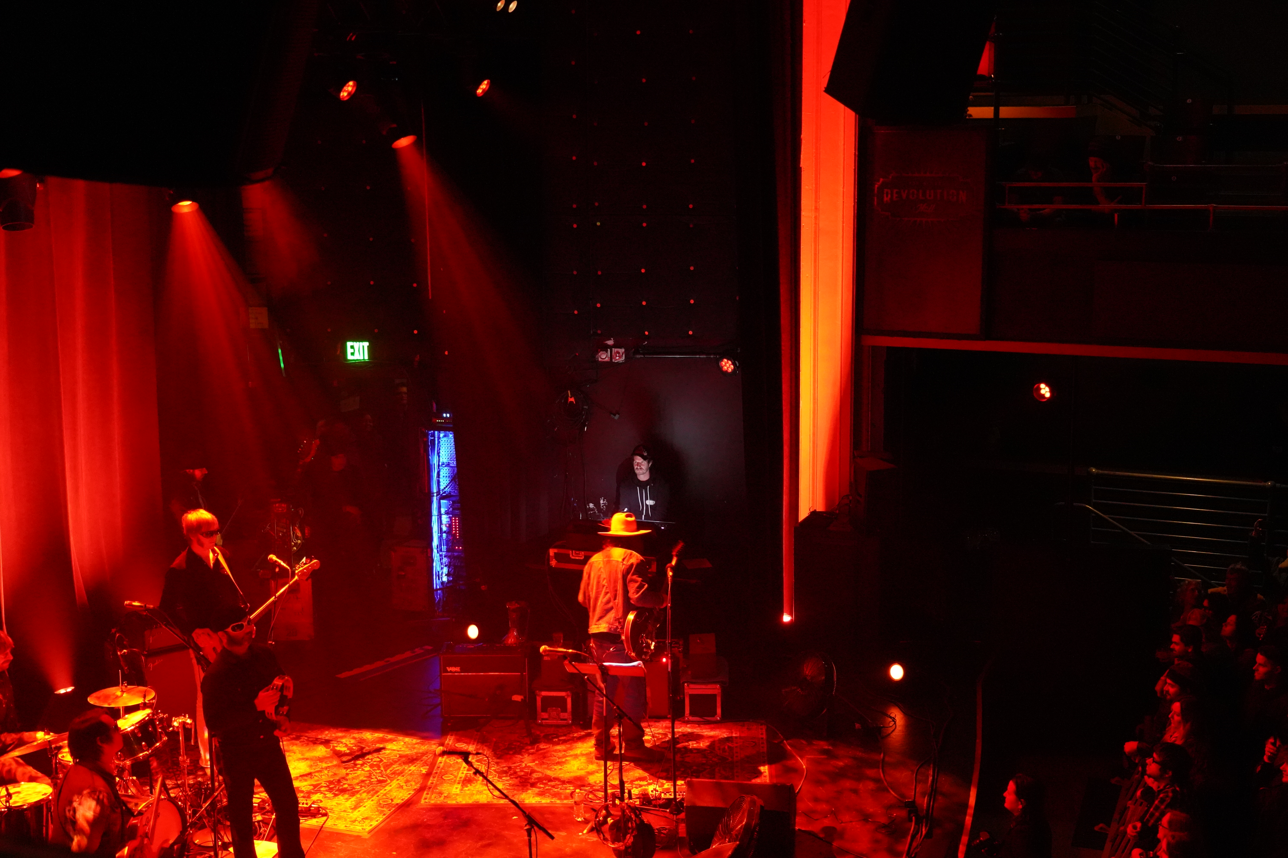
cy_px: 429
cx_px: 644
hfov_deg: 45.4
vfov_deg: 31.2
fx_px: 1538
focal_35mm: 43
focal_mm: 43
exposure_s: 1/30
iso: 12800
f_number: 4
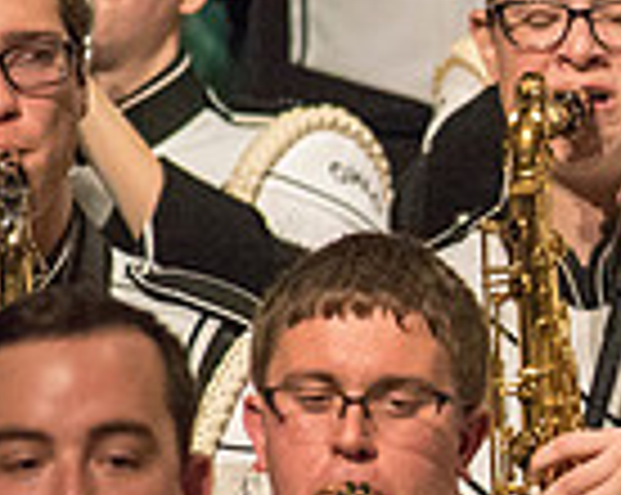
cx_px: 1035
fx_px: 43424
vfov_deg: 0.7
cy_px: 353
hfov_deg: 0.8
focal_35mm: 2366
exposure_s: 1/320
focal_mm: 600
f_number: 5.6
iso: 4000
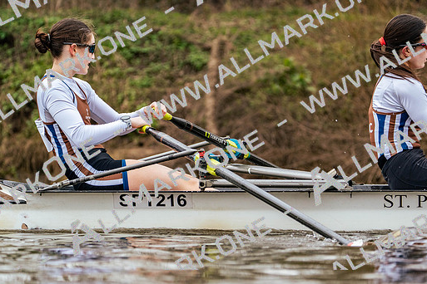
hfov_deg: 9.1
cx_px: 240
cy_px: 127
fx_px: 2680
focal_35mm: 226
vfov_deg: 6.1
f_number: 6.3
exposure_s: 1/2000
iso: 2000
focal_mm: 200
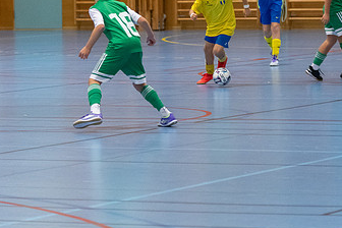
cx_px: 215
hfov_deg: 7.0
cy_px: 39
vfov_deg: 4.6
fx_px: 2812
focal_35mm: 296
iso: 3200
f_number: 2.8
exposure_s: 1/500
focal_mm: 112
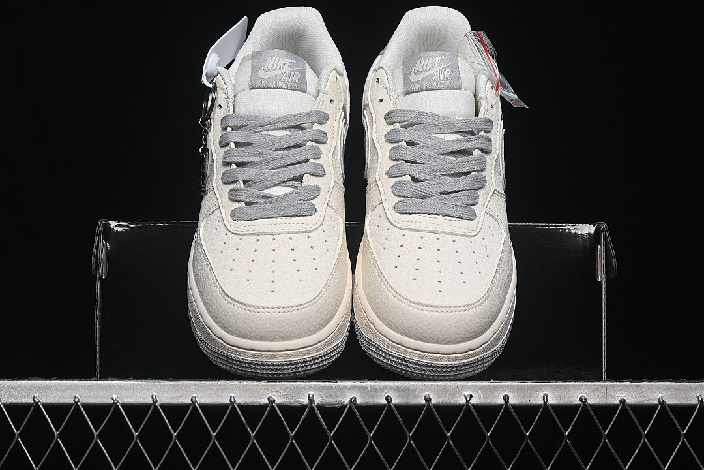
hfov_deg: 27.0
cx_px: 352
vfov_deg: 18.2
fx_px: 1467
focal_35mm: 75
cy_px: 235
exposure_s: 1/60
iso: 160
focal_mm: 50
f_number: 7.1
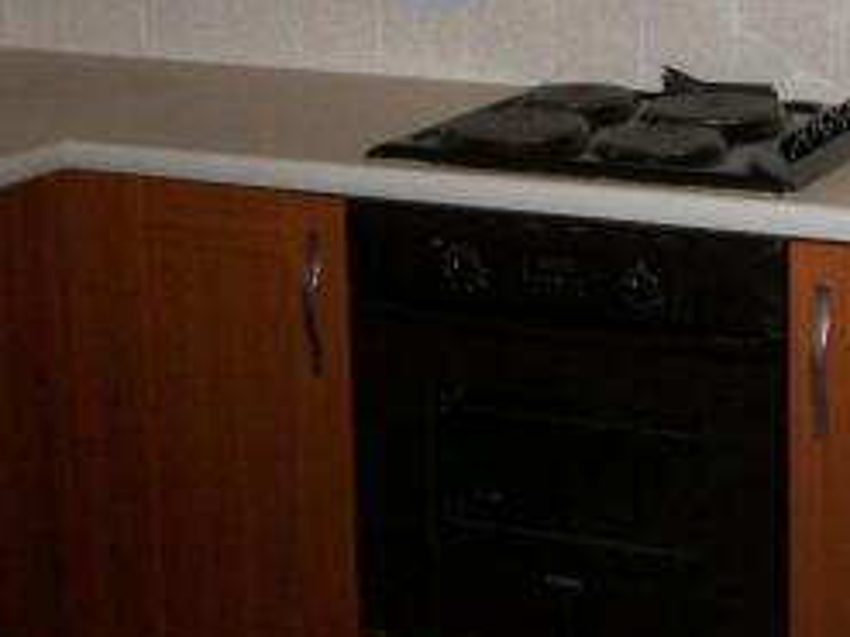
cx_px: 838
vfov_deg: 17.0
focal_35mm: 85
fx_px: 2086
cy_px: 29
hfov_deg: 22.2
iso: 140
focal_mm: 5.9
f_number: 4.5
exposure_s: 1/64
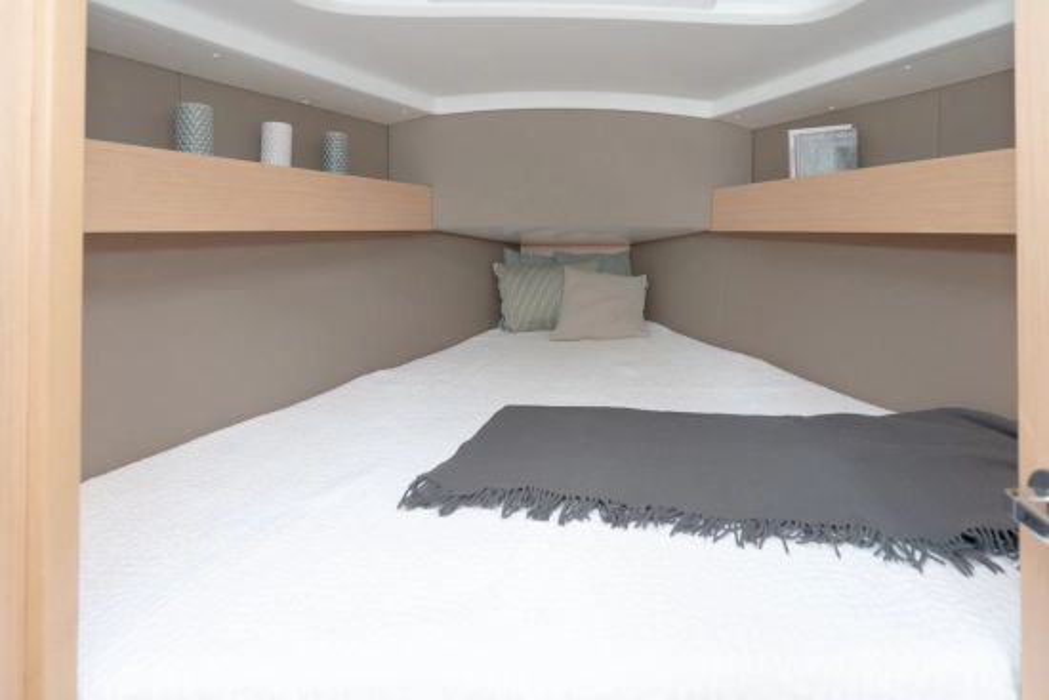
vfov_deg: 73.8
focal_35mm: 16
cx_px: 524
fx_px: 466
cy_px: 350
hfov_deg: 96.7
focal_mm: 16
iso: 2000
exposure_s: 1/125
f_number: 5.6
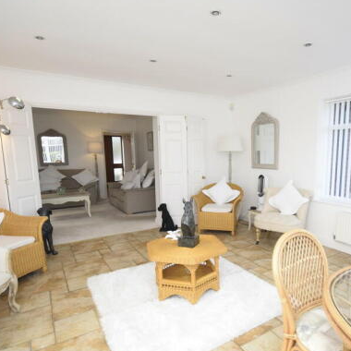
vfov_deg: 69.5
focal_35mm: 22
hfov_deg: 68.7
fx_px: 252
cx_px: 217
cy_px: 190
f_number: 5.6
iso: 500
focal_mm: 10
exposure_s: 1/125
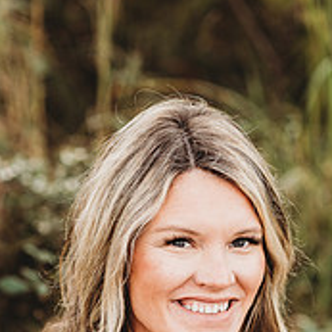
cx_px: 178
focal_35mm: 188
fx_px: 2040
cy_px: 395
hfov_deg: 9.3
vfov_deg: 9.2
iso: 200
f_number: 2.2
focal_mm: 85
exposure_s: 1/320
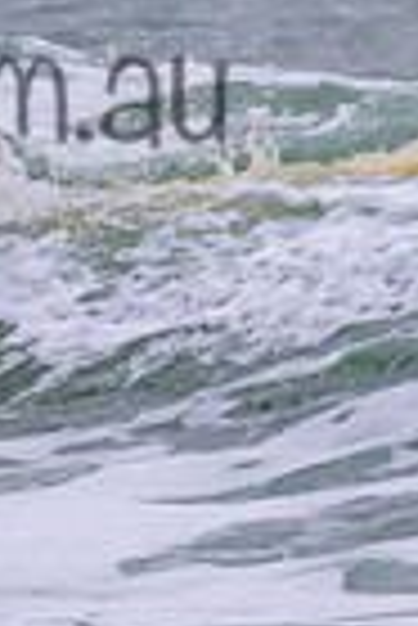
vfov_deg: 0.6
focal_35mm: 3344
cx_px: -247
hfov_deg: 0.4
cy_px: 38
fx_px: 58092
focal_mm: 800
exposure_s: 1/2000
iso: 1000
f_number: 11
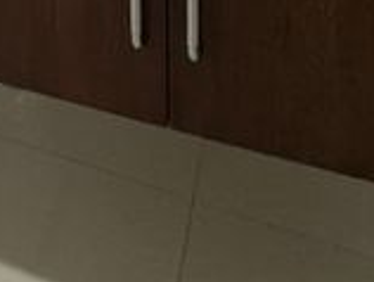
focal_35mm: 59
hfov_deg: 30.7
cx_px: 15
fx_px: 638
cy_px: -282
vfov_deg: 17.6
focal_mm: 2.22
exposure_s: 1/60
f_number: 2.2
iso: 640
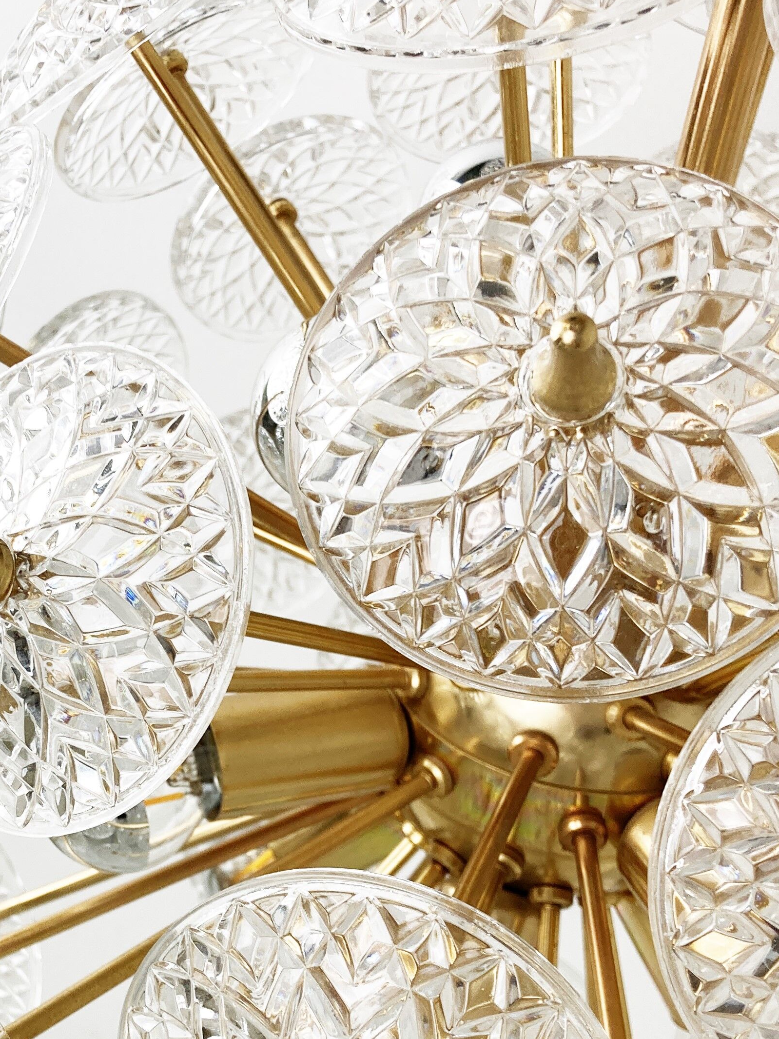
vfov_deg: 35.9
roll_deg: -4.1
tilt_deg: -36.3
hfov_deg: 27.0
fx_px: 1590
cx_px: 151
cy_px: 670
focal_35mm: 53
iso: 25
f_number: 1.8
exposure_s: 1/100
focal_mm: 3.99
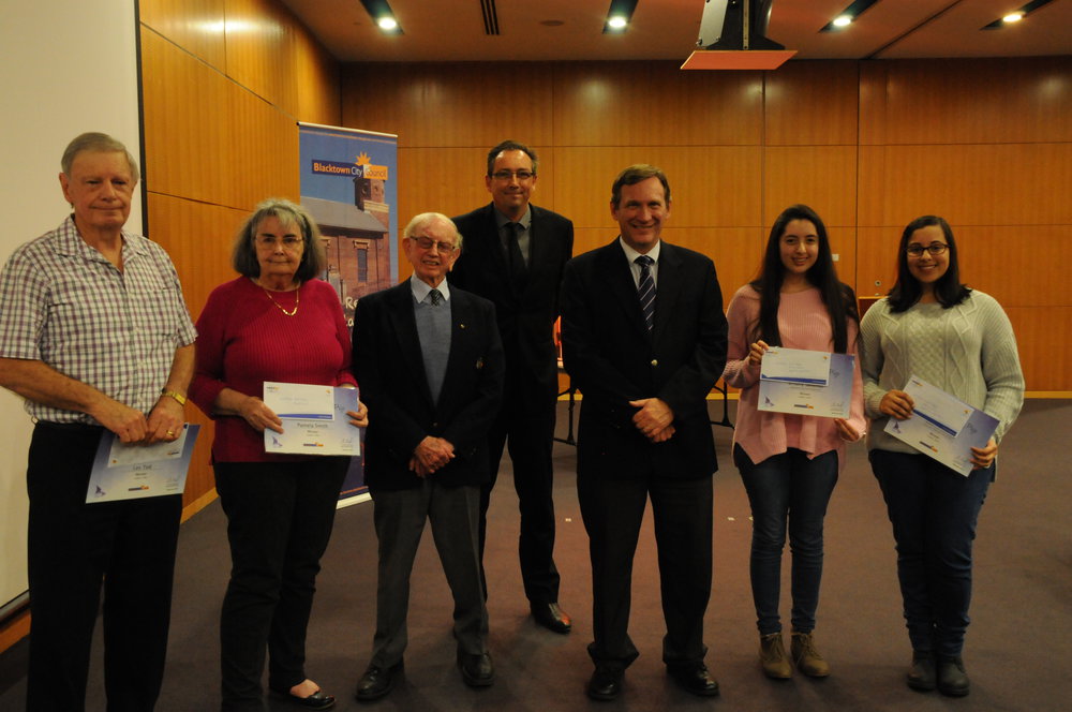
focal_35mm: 38
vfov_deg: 35.4
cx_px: 536
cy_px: 356
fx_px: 1115
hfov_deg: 51.3
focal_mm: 25
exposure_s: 1/6
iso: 2000
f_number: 9
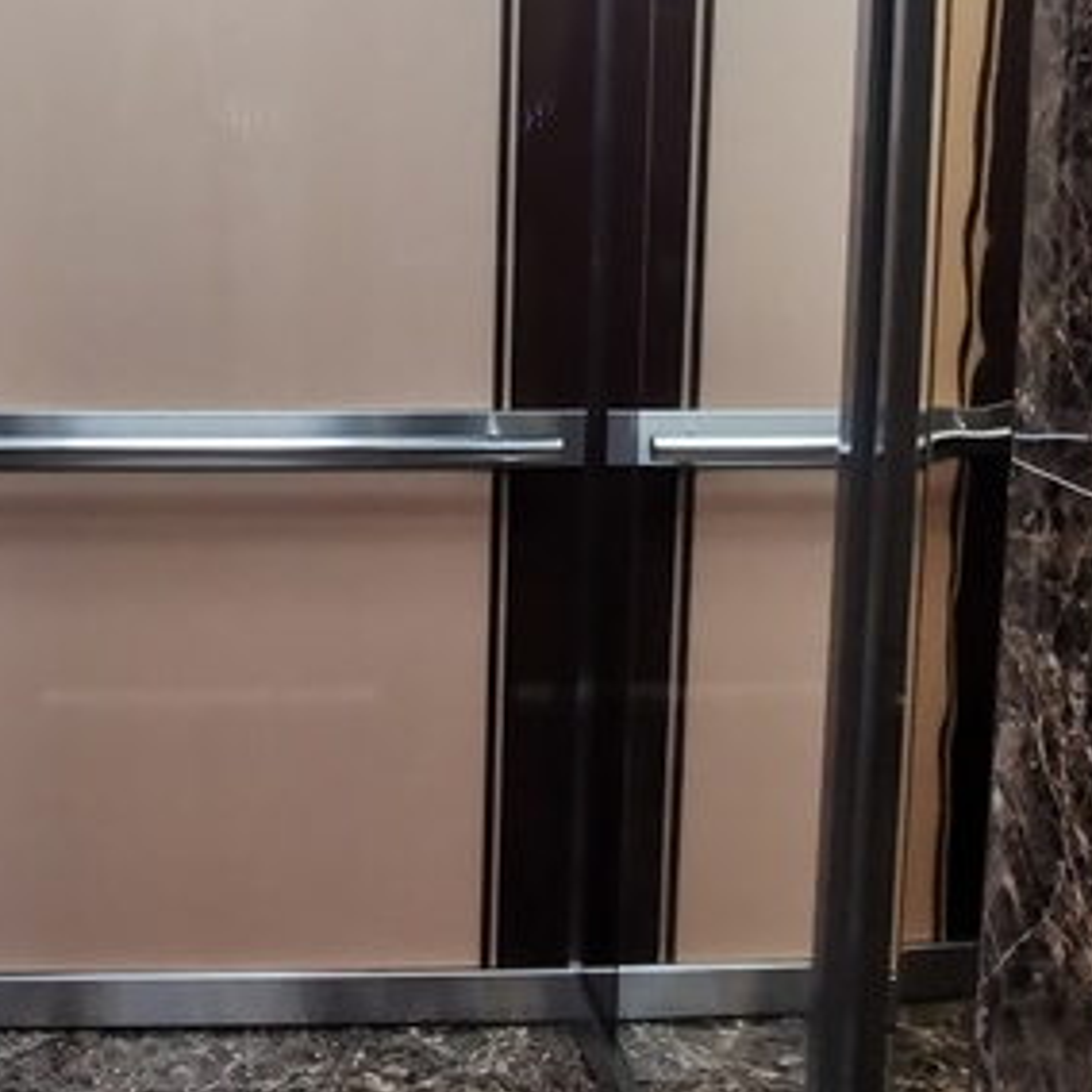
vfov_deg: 31.9
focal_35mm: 53
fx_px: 1892
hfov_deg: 31.5
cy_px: 342
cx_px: 246
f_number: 2.2
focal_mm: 2.23
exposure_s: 1/50
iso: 320
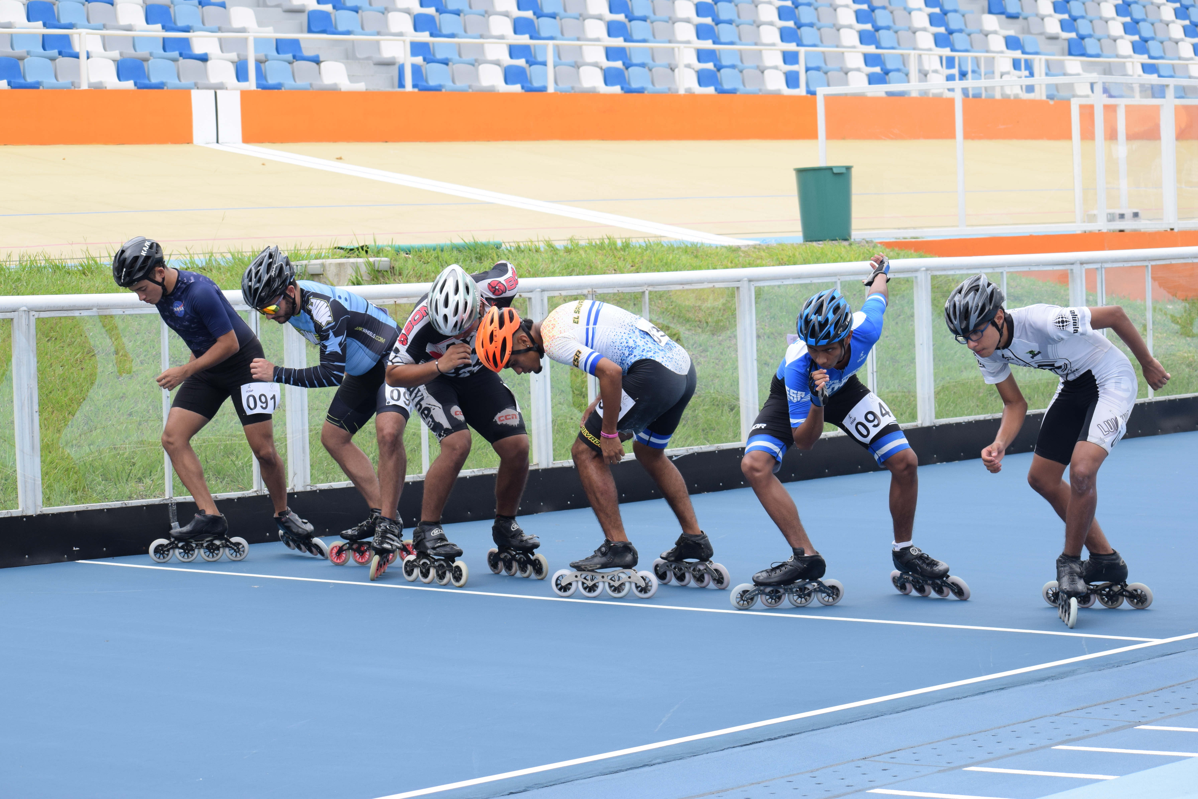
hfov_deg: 19.5
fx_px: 3494
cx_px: 599
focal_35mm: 105
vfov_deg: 13.0
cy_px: 400
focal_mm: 70
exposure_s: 1/400
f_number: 8
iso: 400
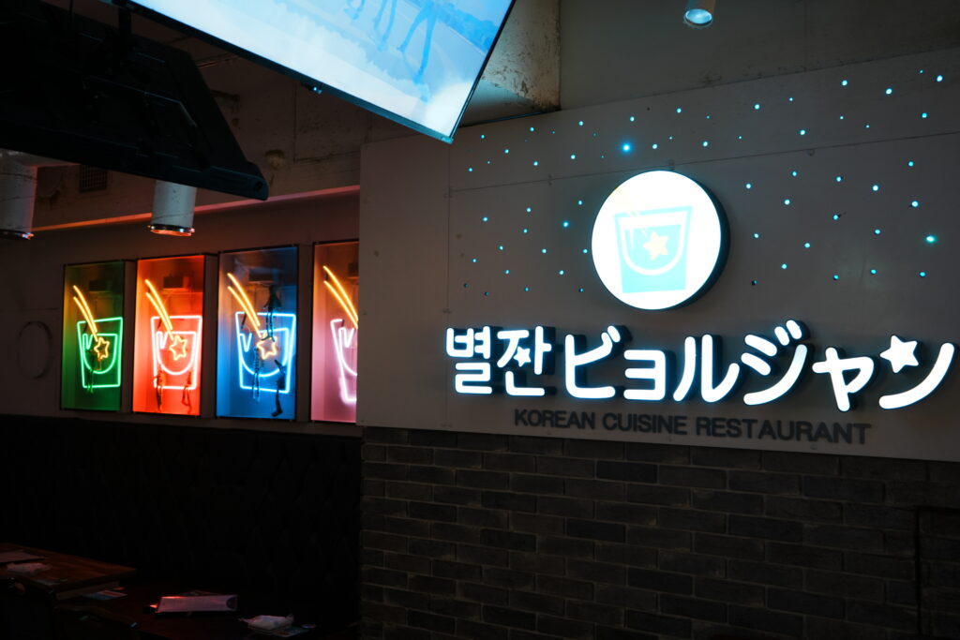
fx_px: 933
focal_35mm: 35
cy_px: 320
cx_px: 480
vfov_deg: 37.9
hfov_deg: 54.4
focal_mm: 35
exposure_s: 1/40
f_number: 4
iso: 640
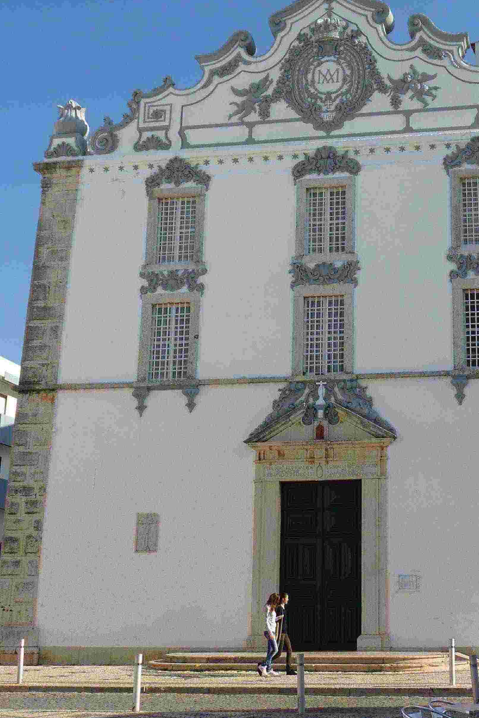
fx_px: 1097
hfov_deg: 24.2
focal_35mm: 55
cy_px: 236
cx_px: 397
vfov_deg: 35.9
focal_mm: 5.7
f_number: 5
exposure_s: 1/500
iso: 80
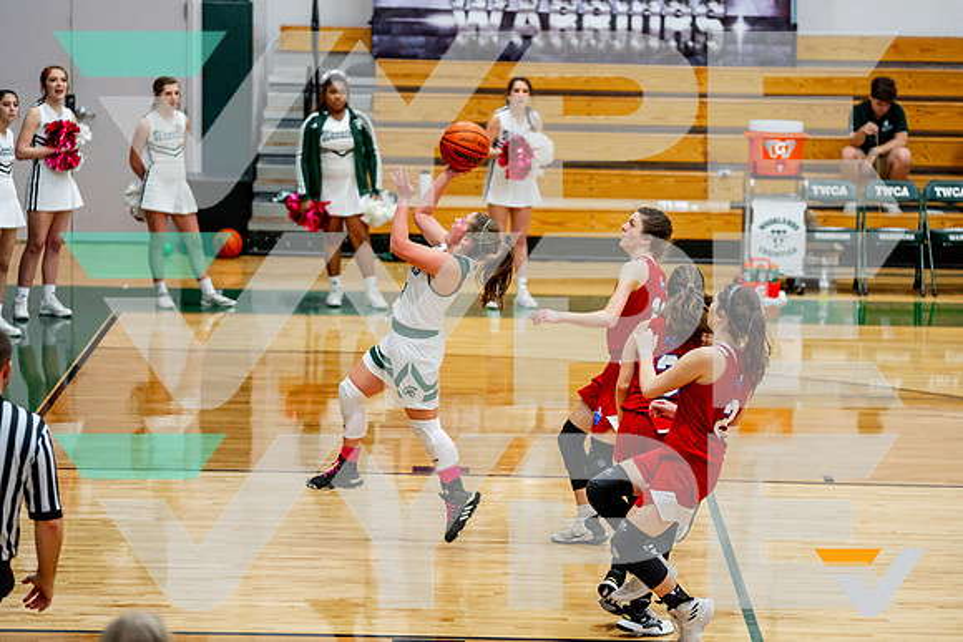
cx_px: 482
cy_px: 321
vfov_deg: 11.0
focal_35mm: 124
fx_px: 3322
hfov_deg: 16.5
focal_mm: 120
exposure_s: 1/1000
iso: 2000
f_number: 2.8
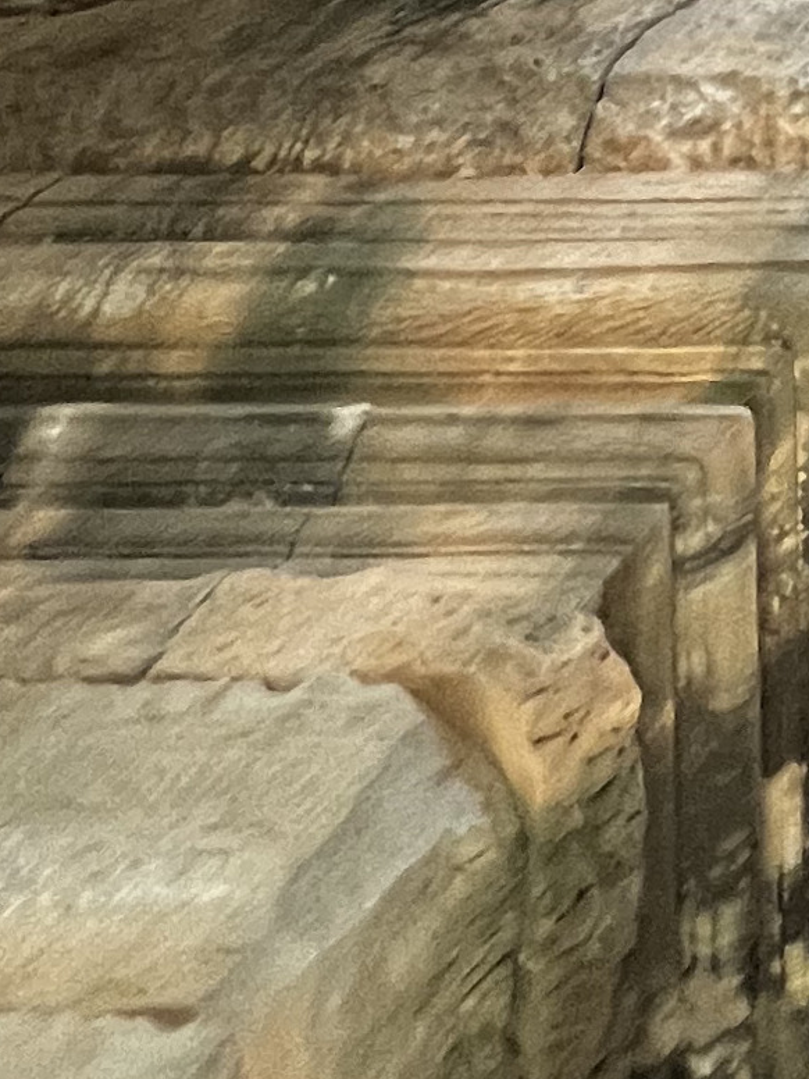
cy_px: -845
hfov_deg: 15.9
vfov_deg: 20.6
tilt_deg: +89.1
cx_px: 1714
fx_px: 2088
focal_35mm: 67
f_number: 1.8
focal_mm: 1.57
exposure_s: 1/73
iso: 250
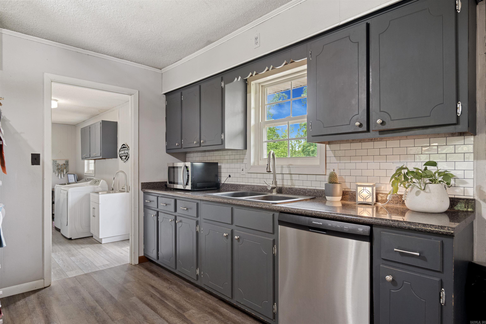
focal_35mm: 20
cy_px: 162
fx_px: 270
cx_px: 243
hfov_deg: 84.0
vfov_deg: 61.9
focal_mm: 20
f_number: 5.6
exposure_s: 1/8
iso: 1600
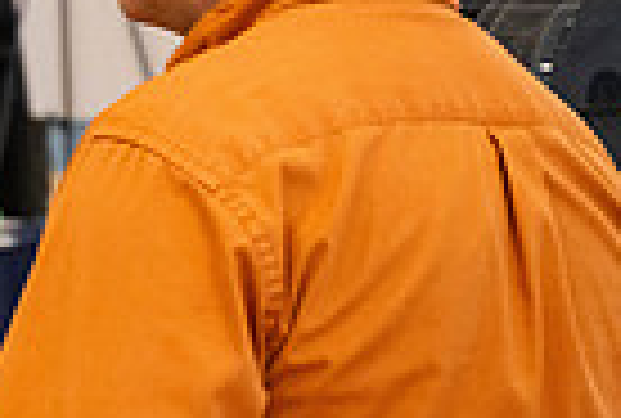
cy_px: 15
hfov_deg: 7.1
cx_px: -426
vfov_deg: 4.9
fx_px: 4880
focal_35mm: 282
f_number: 4
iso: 2000
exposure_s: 1/320
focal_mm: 65
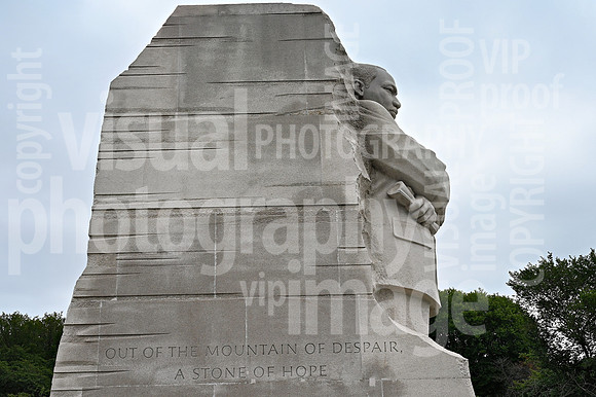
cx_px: 298
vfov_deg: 29.2
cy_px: 198
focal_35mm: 46
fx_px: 761
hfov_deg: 42.8
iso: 160
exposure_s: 1/400
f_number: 6.3
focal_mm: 31
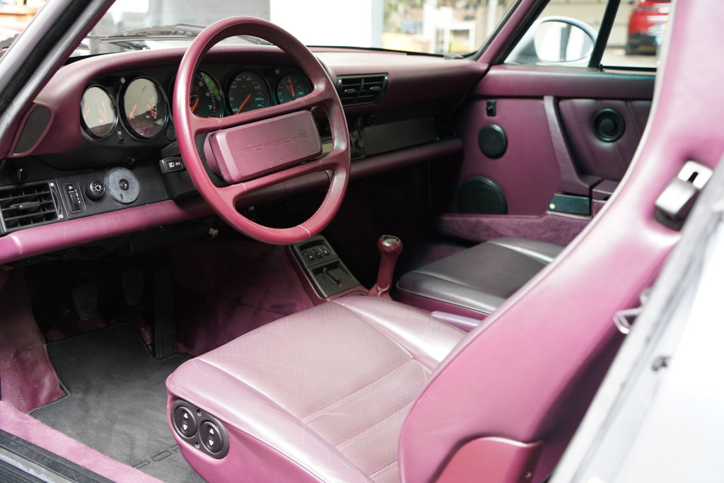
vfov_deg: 33.4
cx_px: 362
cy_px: 242
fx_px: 805
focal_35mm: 40
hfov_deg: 48.5
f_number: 4
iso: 2000
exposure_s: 1/50
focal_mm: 40
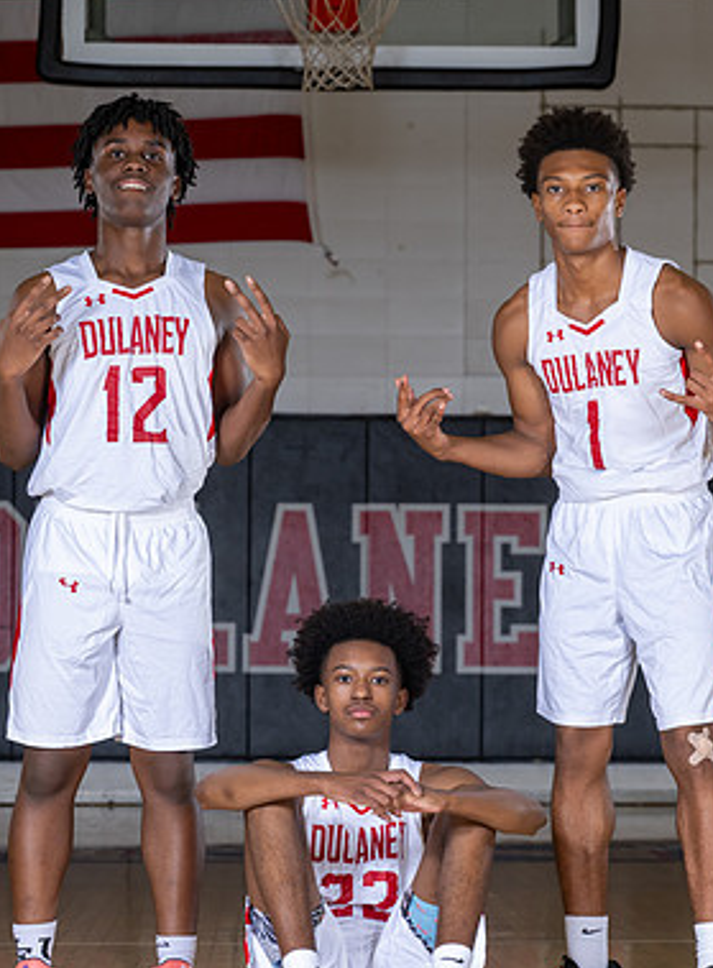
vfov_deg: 16.3
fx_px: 3391
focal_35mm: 122
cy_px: 526
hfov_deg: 12.0
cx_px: 506
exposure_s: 1/160
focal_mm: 70
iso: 400
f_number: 5
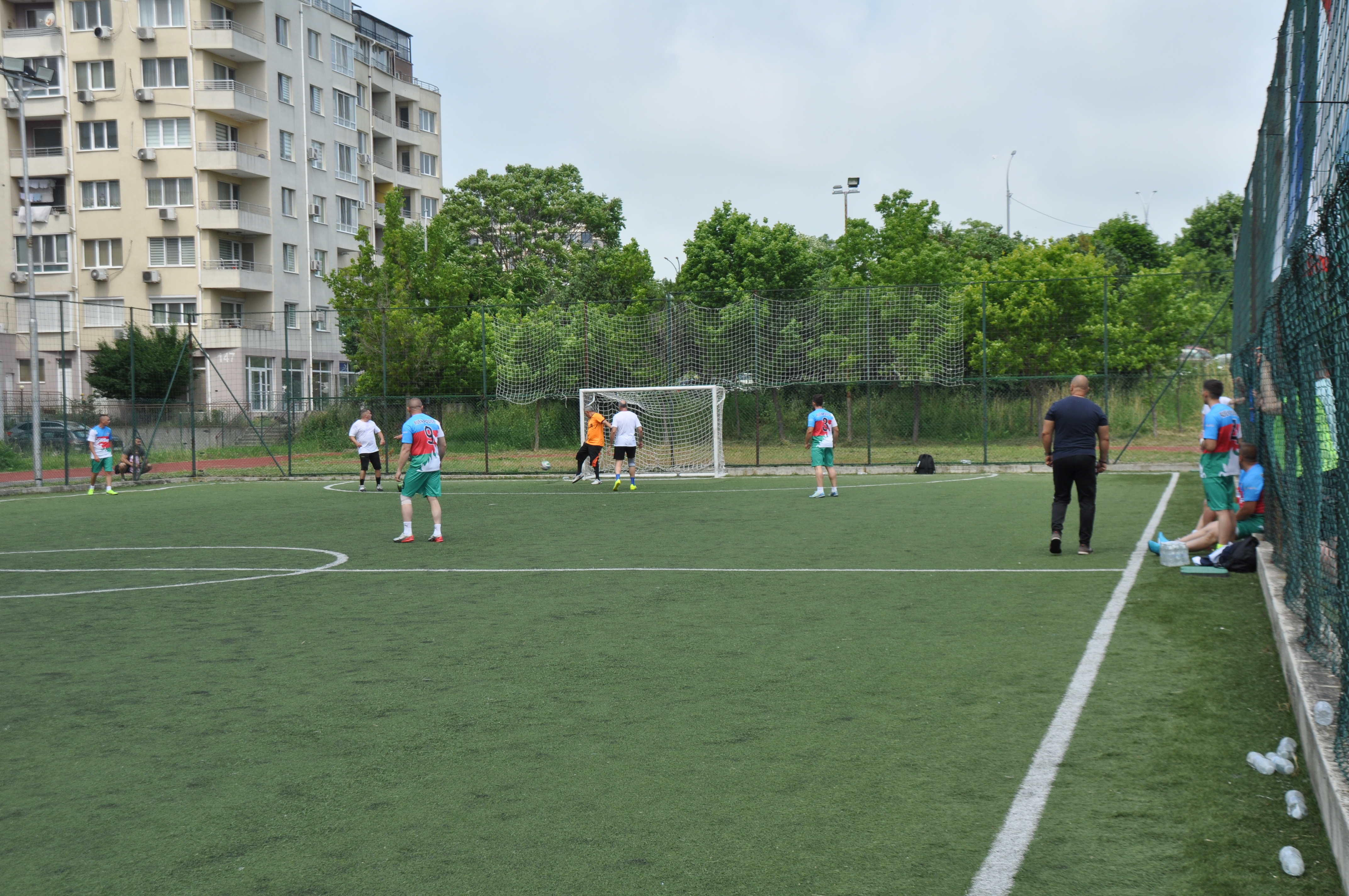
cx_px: 674
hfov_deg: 41.2
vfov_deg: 28.0
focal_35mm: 48
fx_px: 1796
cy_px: 448
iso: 200
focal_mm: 32
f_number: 8
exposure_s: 1/250
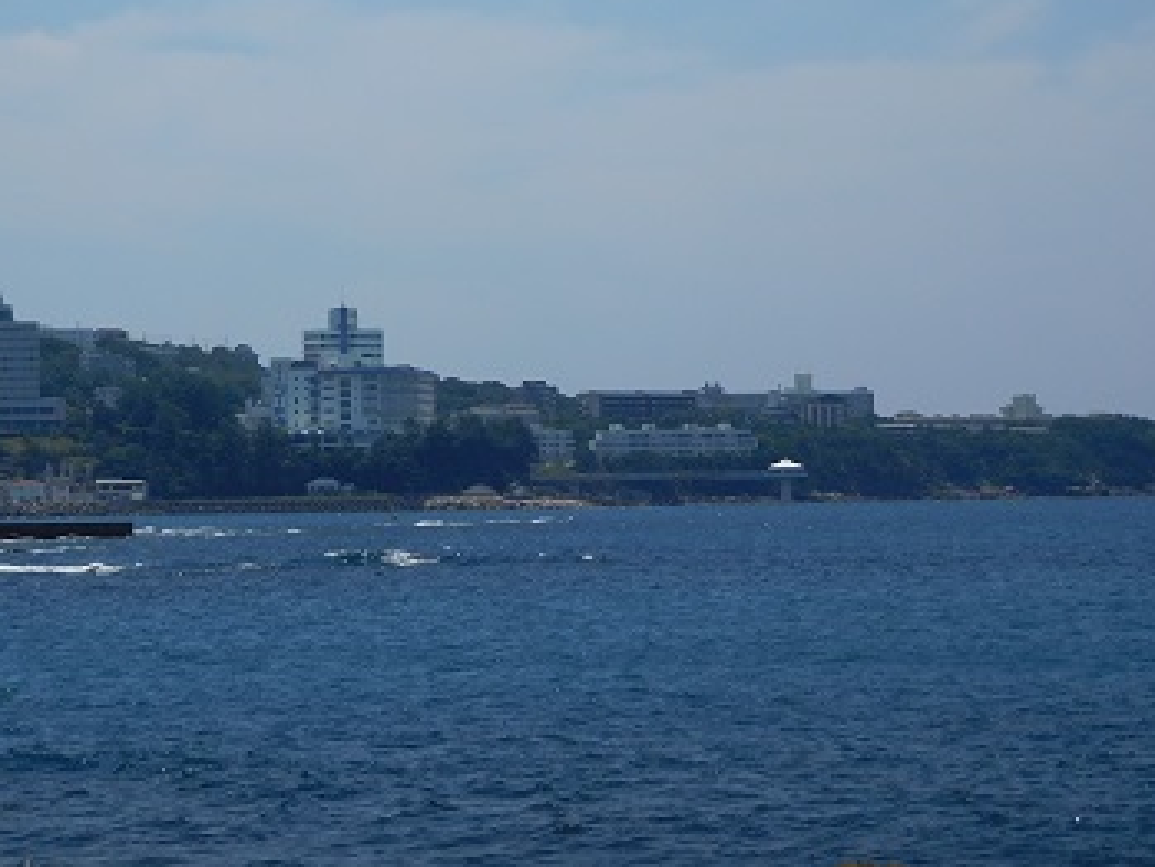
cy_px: 298
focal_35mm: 132
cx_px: 458
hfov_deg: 14.9
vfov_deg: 11.2
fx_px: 4406
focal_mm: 17.8
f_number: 9.6
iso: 125
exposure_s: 1/400
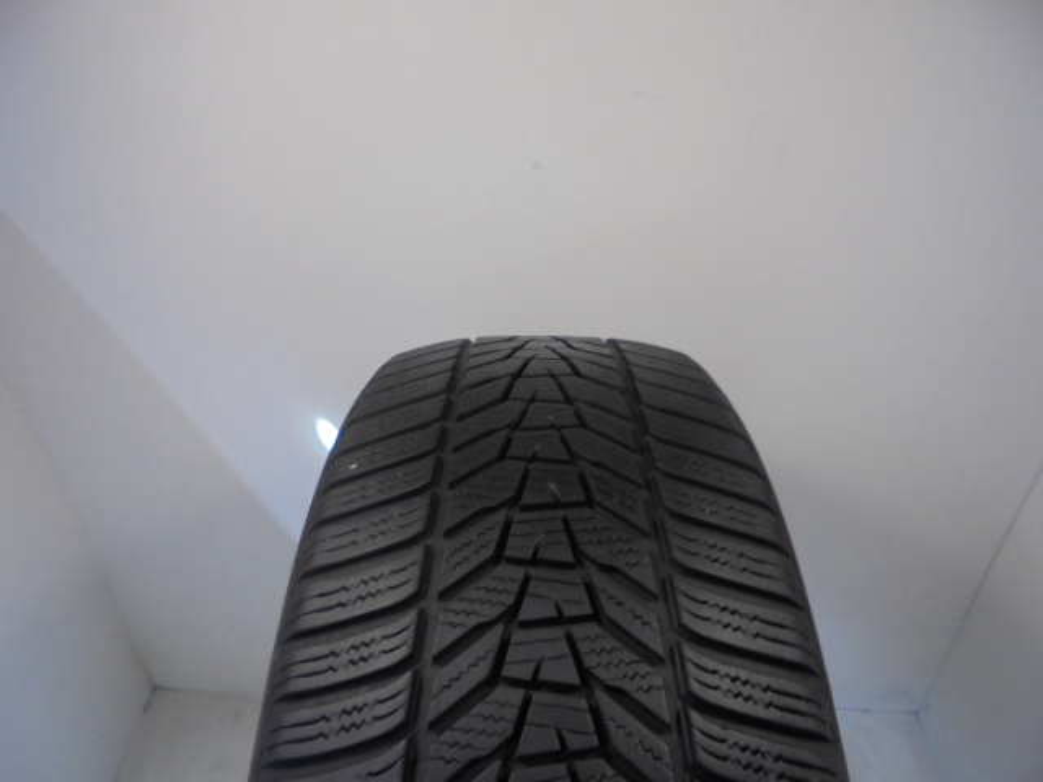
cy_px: 391
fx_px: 783
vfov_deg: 53.1
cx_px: 522
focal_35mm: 26
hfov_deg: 67.3
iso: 100
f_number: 3.5
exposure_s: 1/40
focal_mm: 4.6
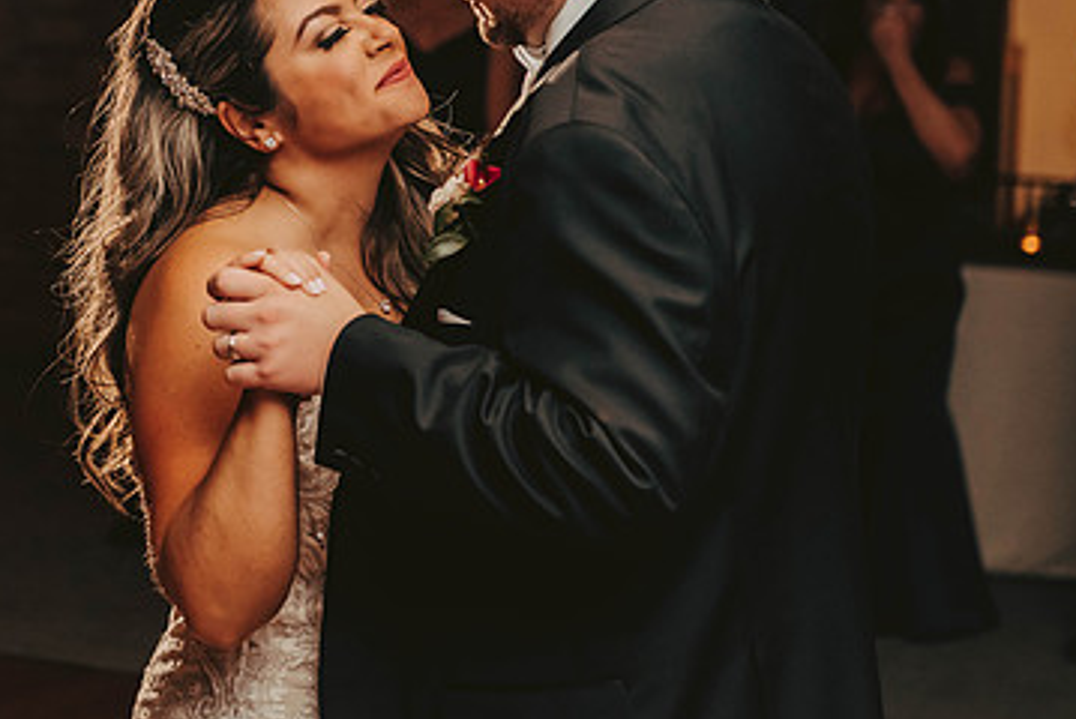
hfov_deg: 18.0
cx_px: 309
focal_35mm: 113
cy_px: 205
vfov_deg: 12.1
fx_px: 3380
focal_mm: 70
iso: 2000
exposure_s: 1/200
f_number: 3.2
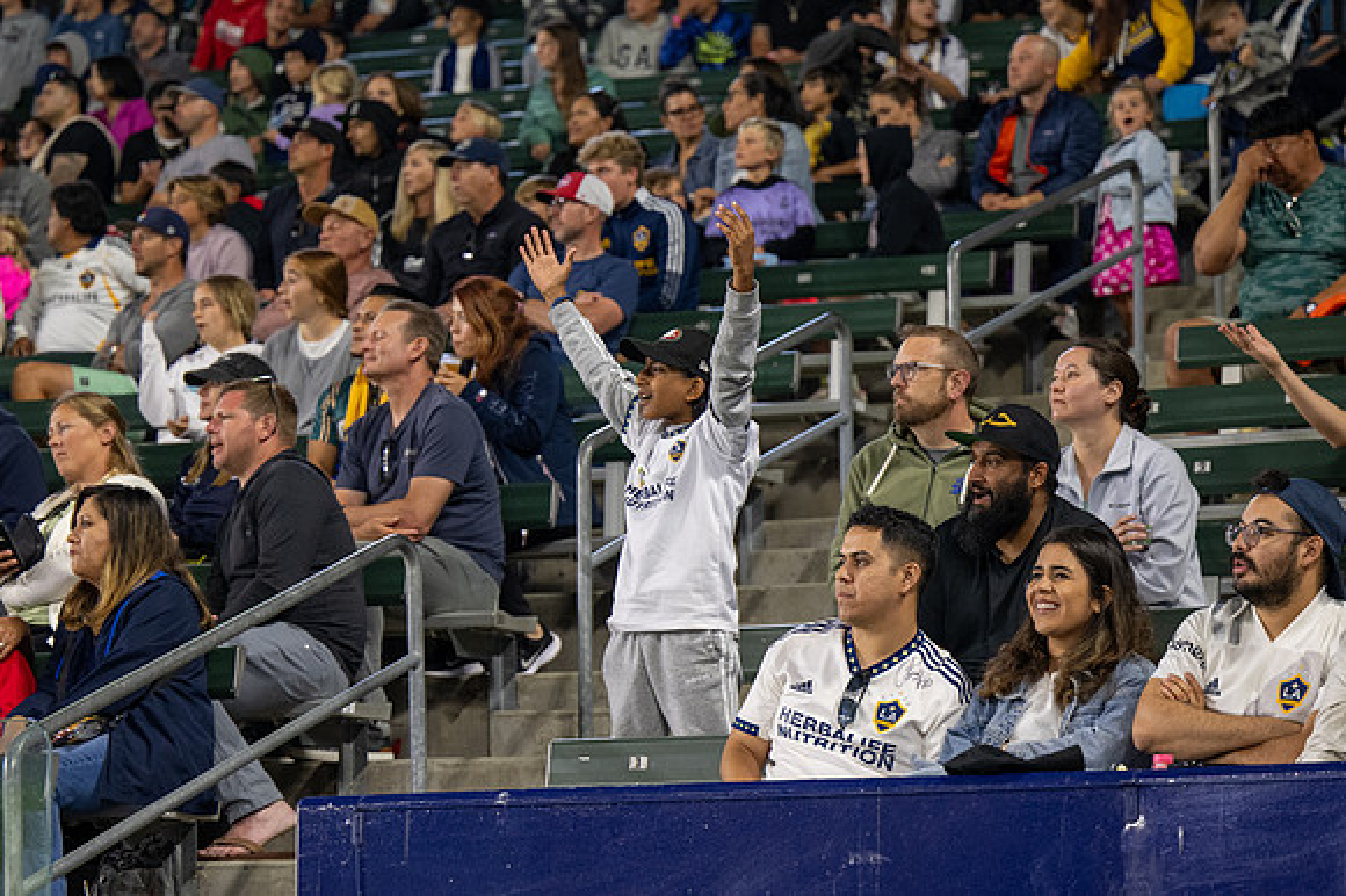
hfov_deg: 16.7
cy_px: 448
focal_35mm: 123
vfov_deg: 11.1
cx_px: 673
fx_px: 4596
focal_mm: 82
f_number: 2.8
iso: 1250
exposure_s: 1/200
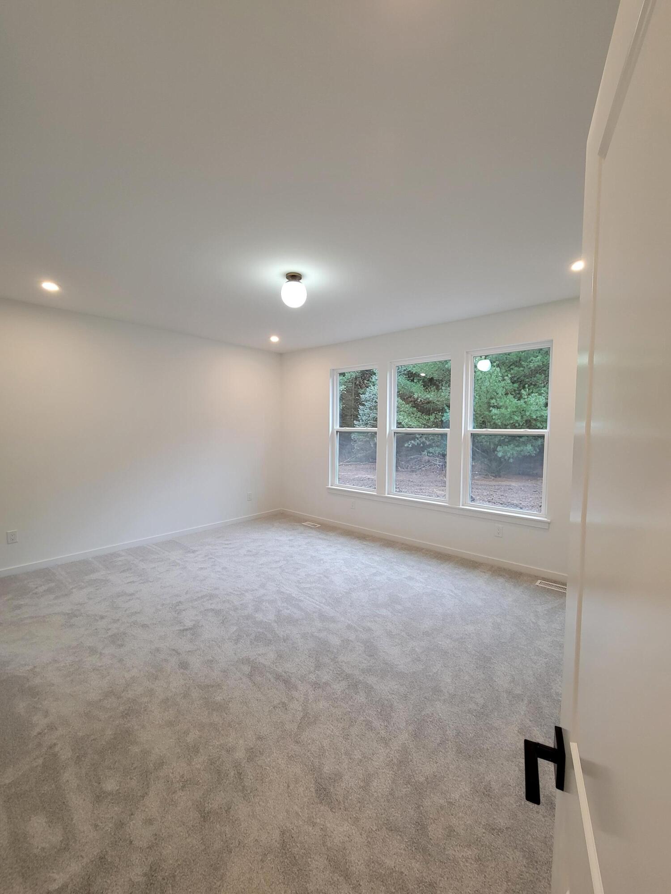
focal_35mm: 13
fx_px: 336
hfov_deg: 89.9
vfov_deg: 106.2
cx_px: 336
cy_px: 447
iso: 125
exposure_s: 1/60
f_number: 2.2
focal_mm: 2.2
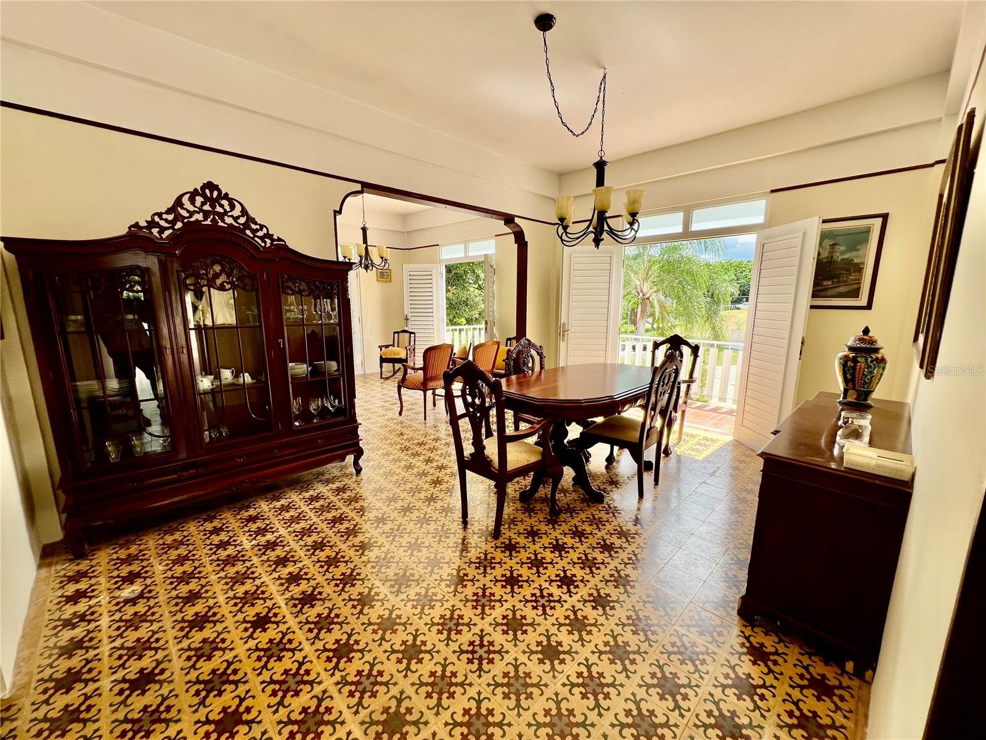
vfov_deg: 89.9
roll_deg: +0.2
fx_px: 370
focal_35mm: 13
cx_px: 493
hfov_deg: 106.2
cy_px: 370
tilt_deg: -10.0
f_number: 1.8
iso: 32
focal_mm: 1.57
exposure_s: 1/241
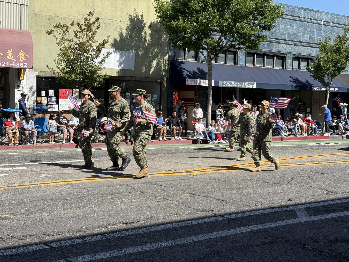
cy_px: 131
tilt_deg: -3.4
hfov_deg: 39.7
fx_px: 484
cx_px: 174
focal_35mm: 48
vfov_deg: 30.3
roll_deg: -1.0
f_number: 1.78
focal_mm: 6.76
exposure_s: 1/2976
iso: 64
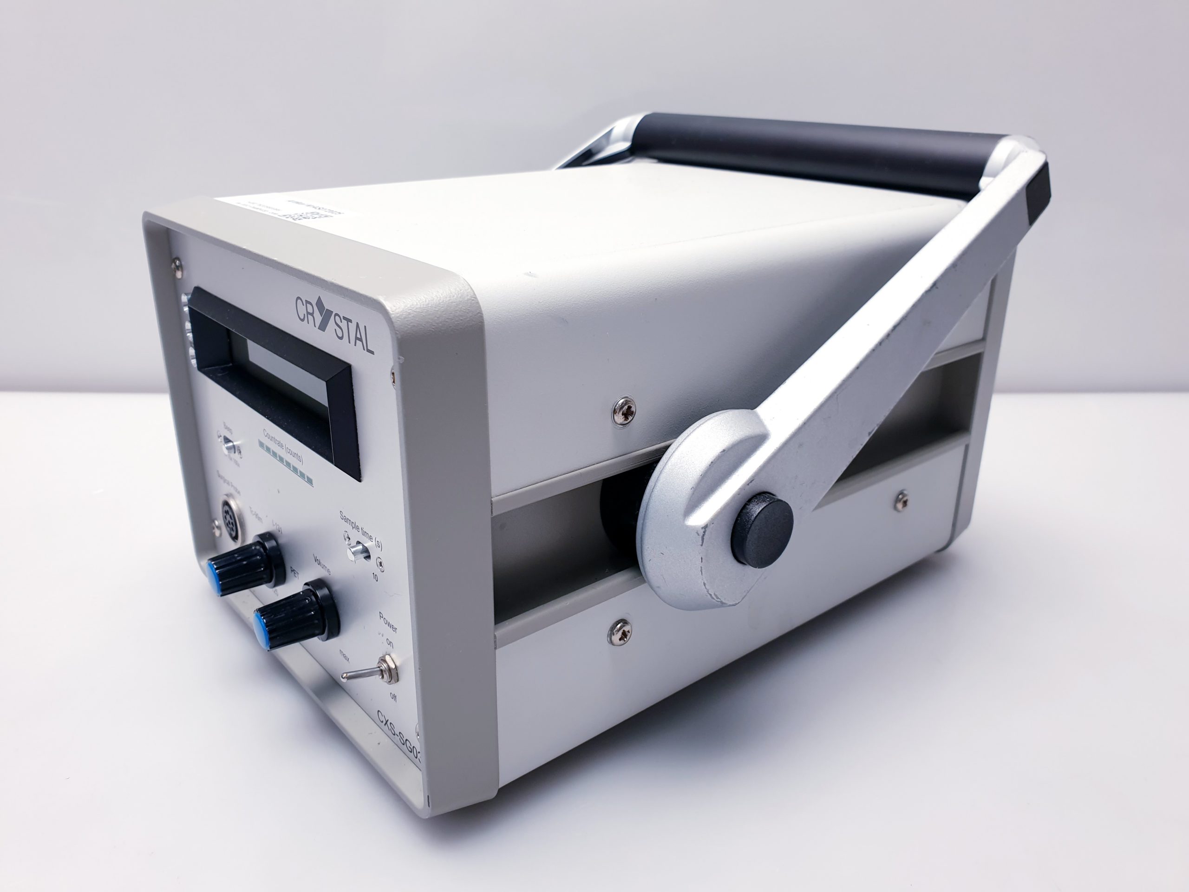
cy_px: 446
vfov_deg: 53.1
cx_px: 594
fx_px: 893
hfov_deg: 67.3
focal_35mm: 26
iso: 80
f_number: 2.4
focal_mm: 4.3
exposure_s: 1/100
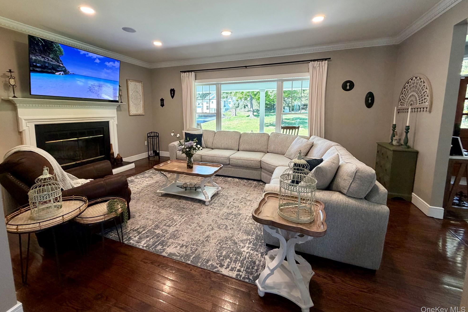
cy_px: 134
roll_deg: +0.8
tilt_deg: -6.7
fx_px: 195
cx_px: 228
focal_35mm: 15
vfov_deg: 76.9
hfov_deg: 100.4
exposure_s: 1/120
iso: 320
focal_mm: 2.22
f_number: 2.2
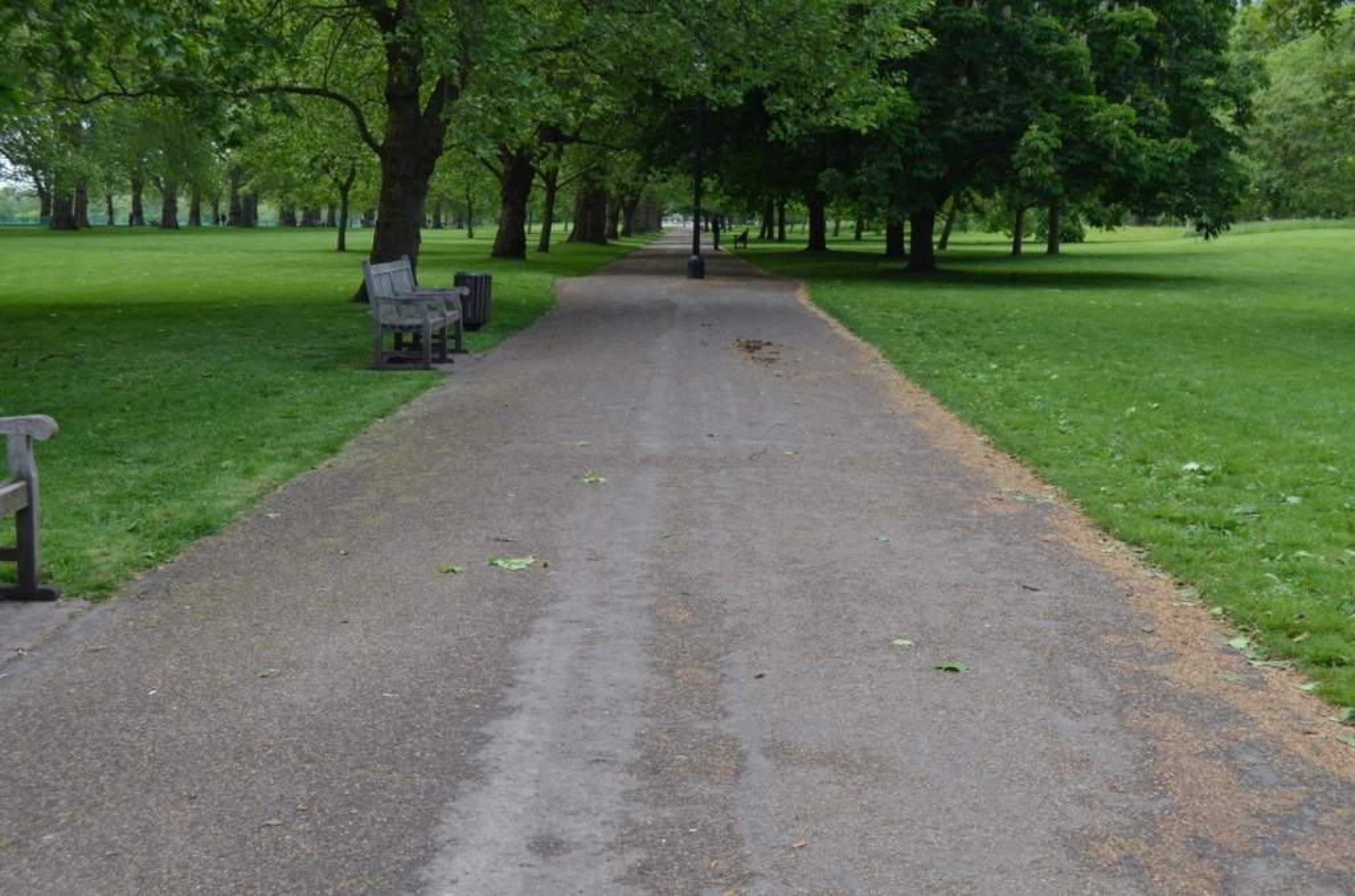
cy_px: 448
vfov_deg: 28.8
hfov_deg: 42.4
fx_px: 1746
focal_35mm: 46
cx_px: 678
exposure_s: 1/250
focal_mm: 31
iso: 400
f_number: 7.1
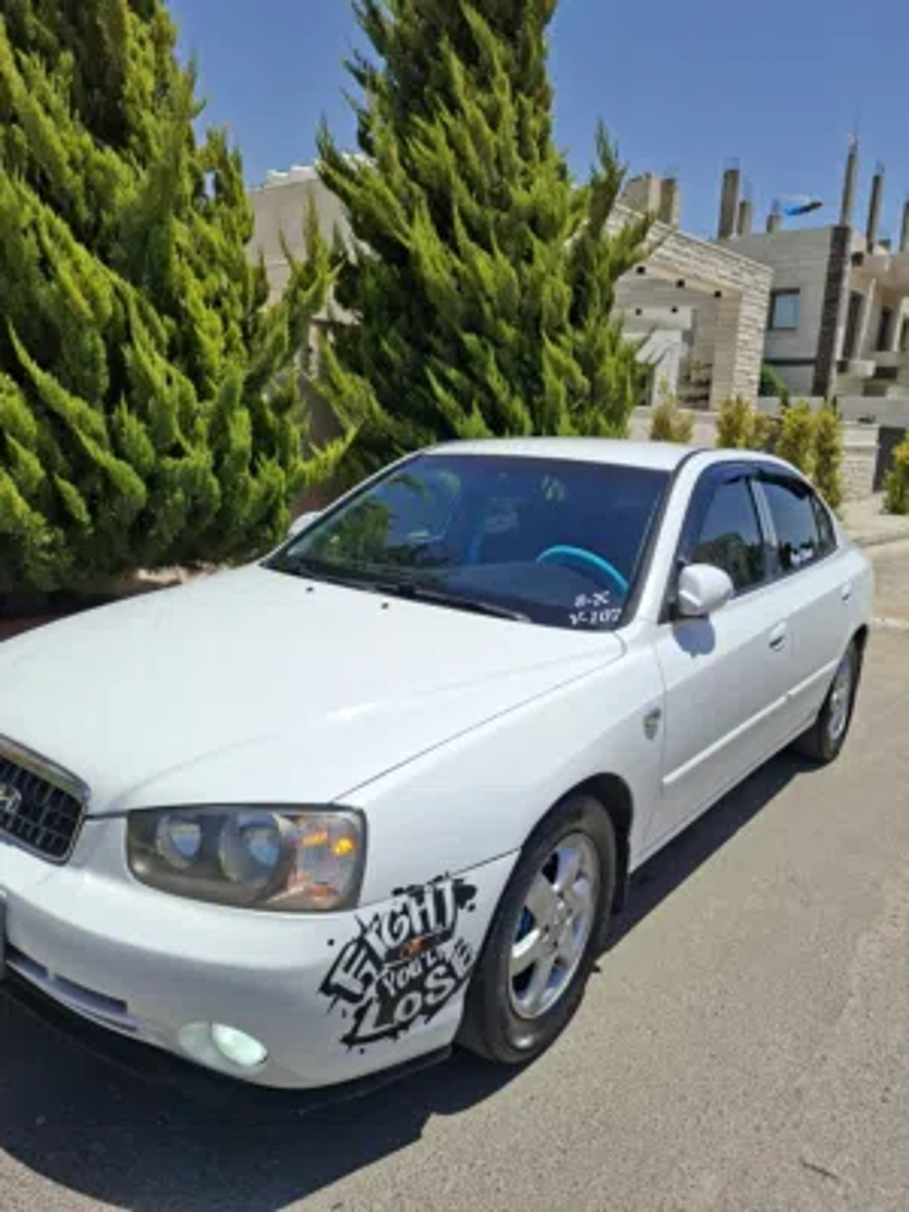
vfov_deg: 73.9
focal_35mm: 23
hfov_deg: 58.9
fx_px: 805
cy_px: 606
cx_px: 454
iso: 50
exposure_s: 1/4115
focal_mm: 5.54
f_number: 1.8
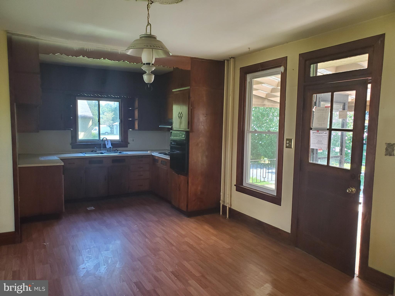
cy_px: 148
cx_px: 198
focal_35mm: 26
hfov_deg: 67.3
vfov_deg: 53.1
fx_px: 297
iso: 320
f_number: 2.4
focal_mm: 4.3
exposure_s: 1/118
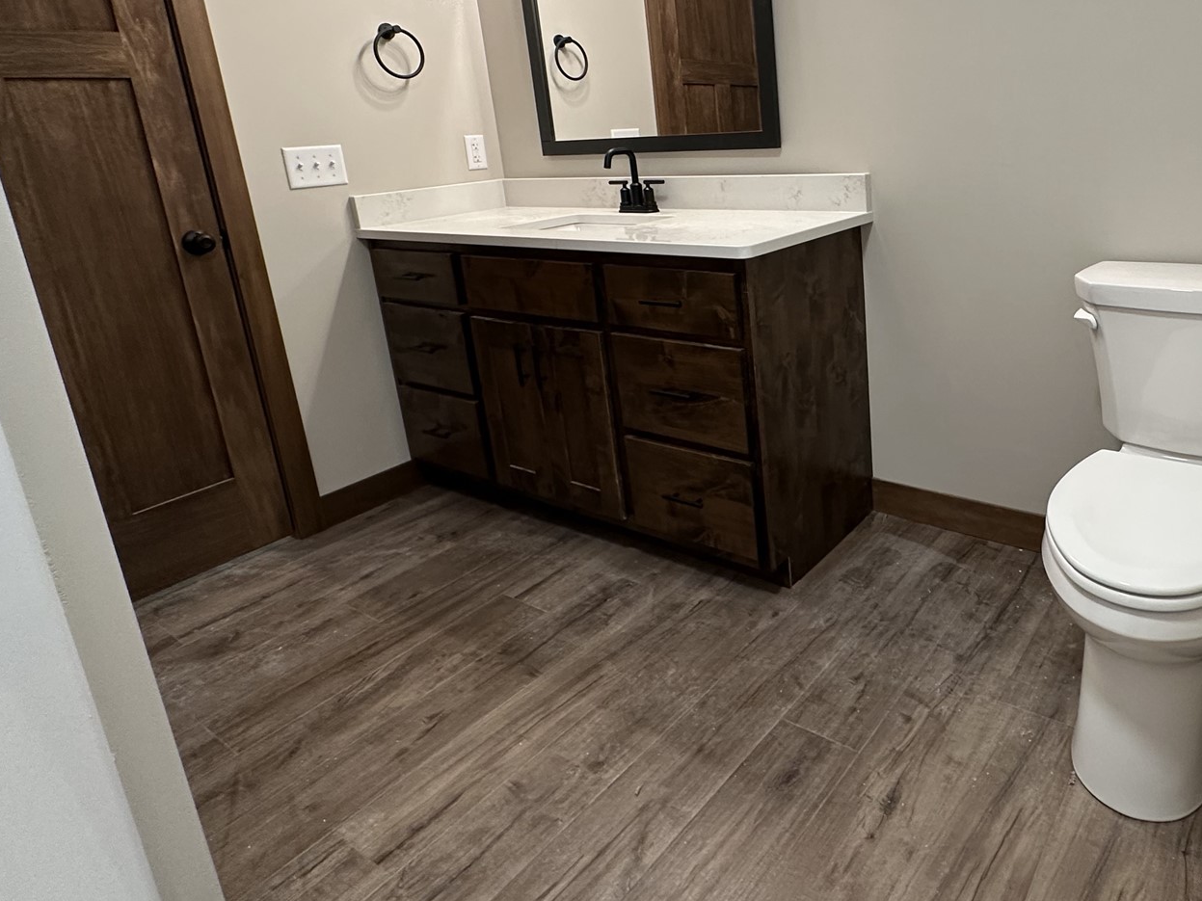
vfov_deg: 57.7
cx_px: 826
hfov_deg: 71.2
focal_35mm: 23
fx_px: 799
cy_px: 308
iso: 250
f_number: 2.2
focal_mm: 2.22
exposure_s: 1/60
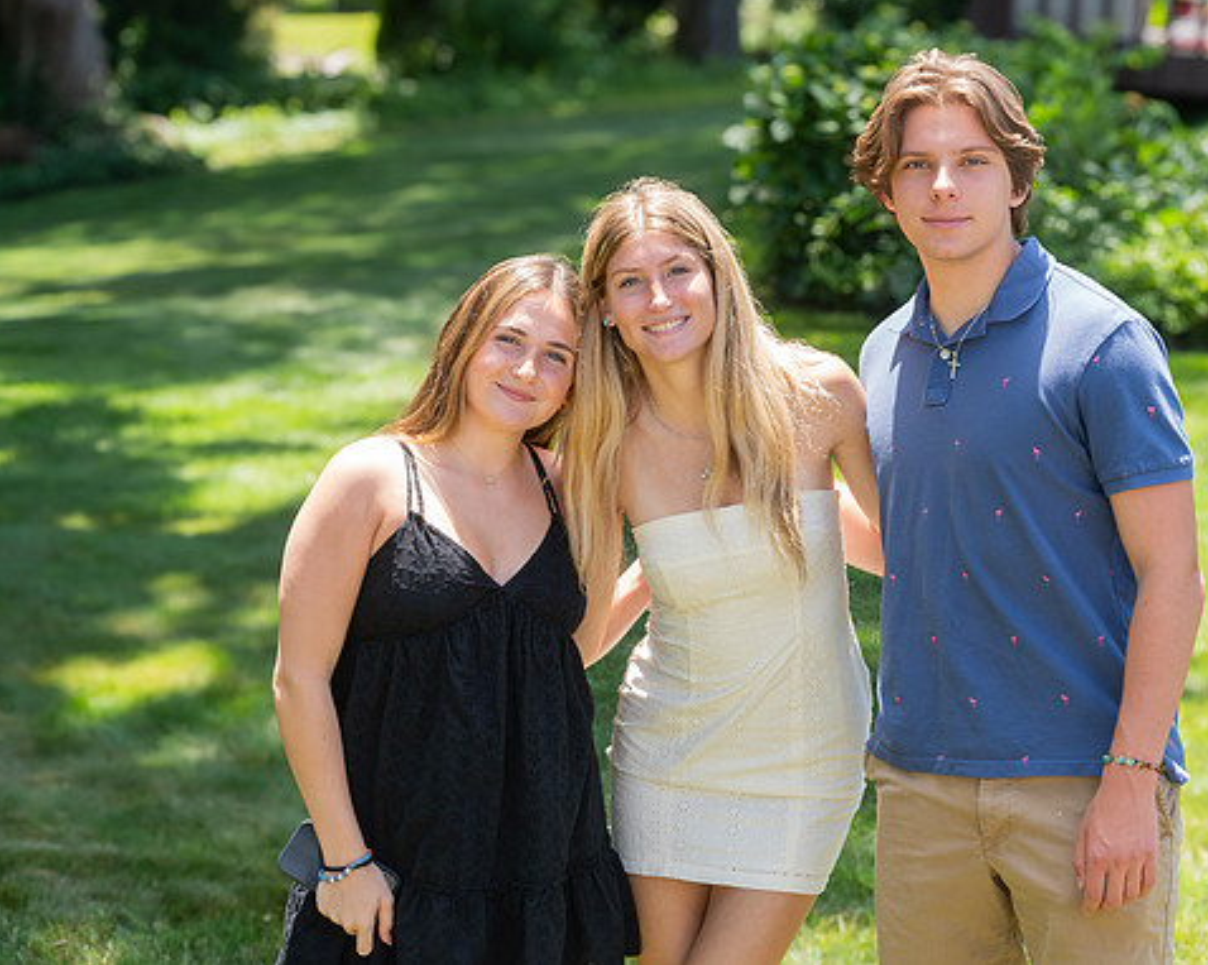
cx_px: 710
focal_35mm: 82
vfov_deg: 18.7
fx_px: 2930
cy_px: 479
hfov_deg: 23.3
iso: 640
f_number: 8
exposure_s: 1/200
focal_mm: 48
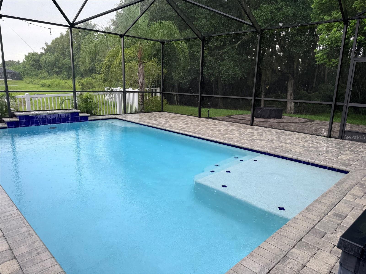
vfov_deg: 56.8
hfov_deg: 71.6
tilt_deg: -12.7
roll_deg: -2.1
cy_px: 137
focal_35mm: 24
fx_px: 254
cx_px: 183
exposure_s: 1/265
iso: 80
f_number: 1.78
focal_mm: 6.76
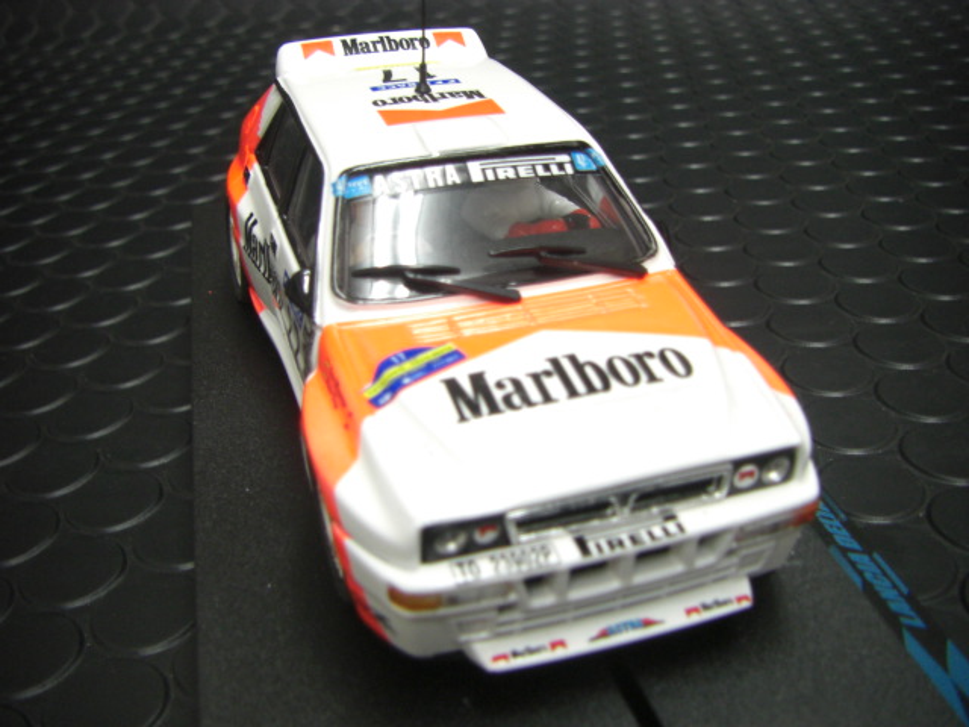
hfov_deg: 49.0
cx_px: 484
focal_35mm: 38
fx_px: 1064
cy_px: 364
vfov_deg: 37.7
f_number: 3.4
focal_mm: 6.3
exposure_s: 1/25
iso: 200
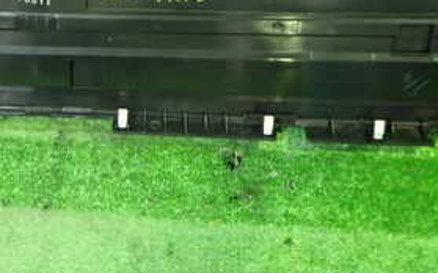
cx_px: 94
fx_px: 680
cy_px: -3
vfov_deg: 21.8
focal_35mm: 57
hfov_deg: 34.7
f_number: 2
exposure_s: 1/30
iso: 500
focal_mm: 4.5
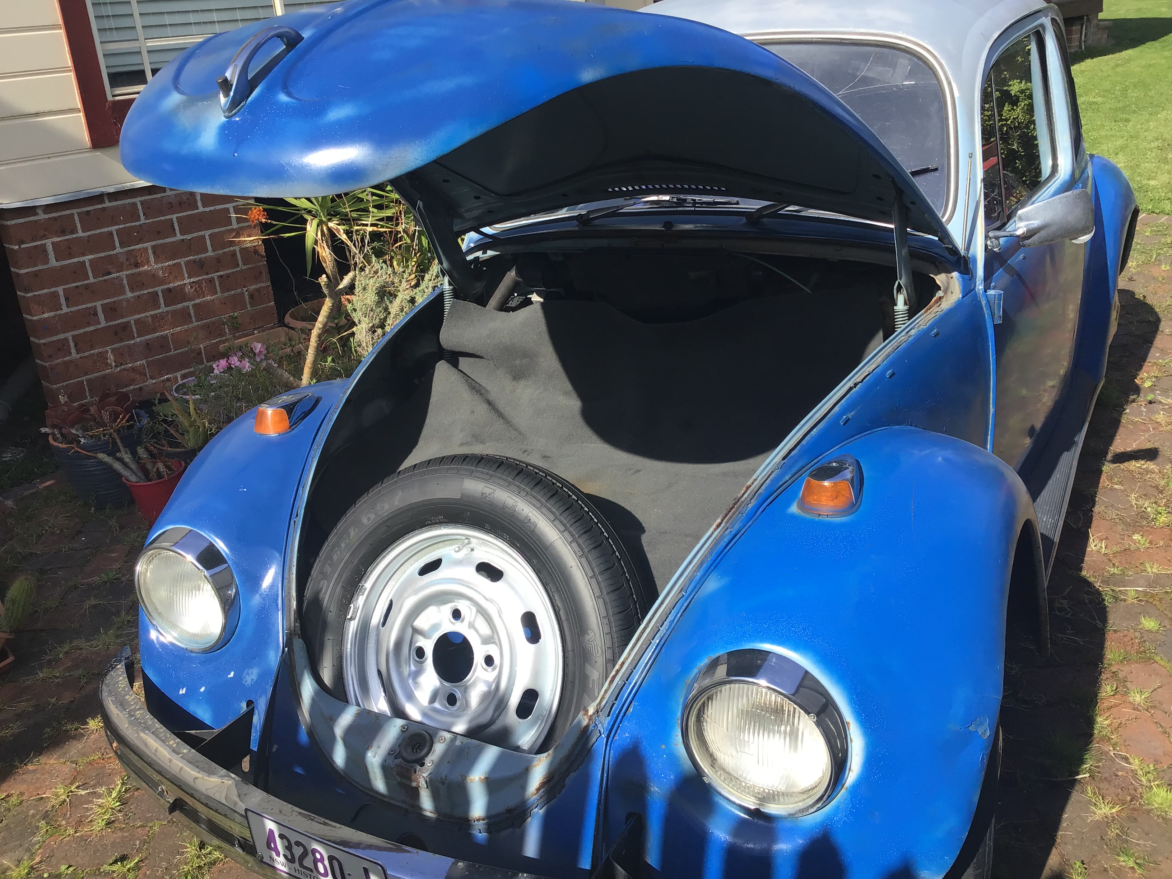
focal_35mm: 31
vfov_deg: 45.4
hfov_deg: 58.4
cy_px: 440
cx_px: 586
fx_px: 1050
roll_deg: +4.8
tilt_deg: -23.3
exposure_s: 1/673
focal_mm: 3.3
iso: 25
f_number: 2.4
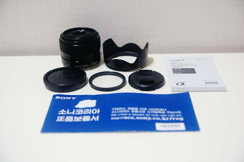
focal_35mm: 52
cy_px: 81
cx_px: 122
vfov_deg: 25.7
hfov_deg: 37.9
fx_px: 355
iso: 800
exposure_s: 1/60
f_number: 3.5
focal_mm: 35
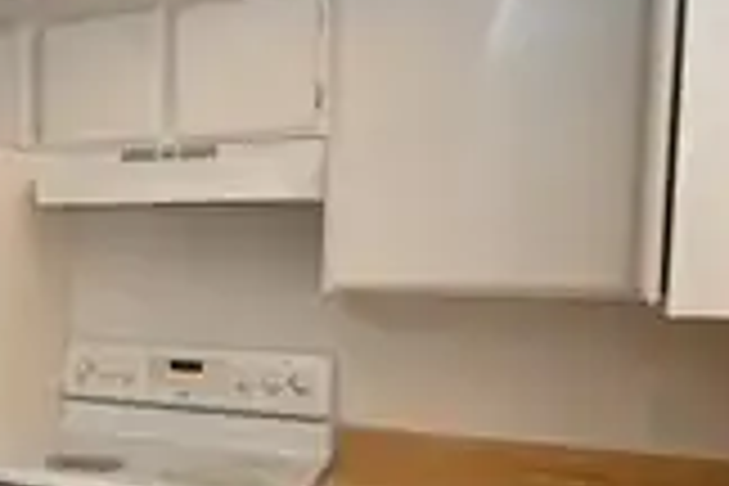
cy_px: 313
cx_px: -153
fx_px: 977
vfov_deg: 27.8
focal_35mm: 48
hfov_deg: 33.2
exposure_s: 1/80
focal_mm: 13
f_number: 4.5
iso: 200
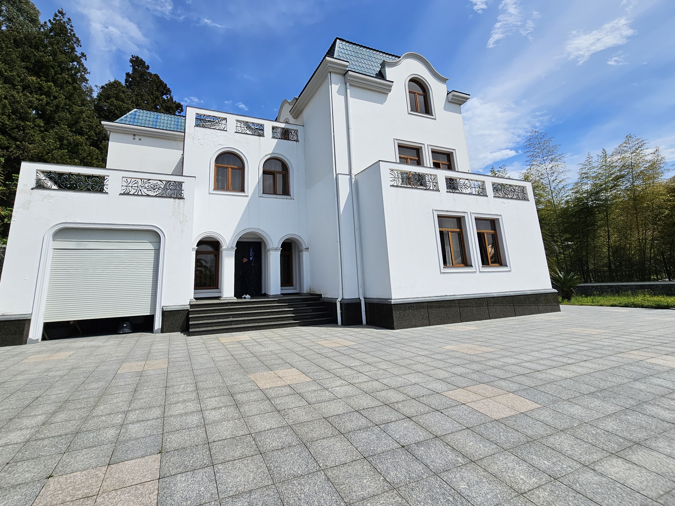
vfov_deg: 81.2
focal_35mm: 15
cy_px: 214
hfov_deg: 97.9
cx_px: 309
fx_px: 292
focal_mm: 2.2
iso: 50
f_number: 2.2
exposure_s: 1/5228
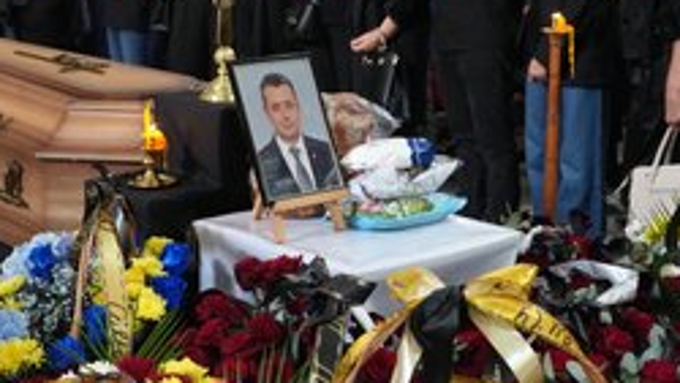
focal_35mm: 77
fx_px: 1389
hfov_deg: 27.5
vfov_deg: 15.6
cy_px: 64
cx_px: 318
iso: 5000
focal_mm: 46
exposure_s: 1/100
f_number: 4
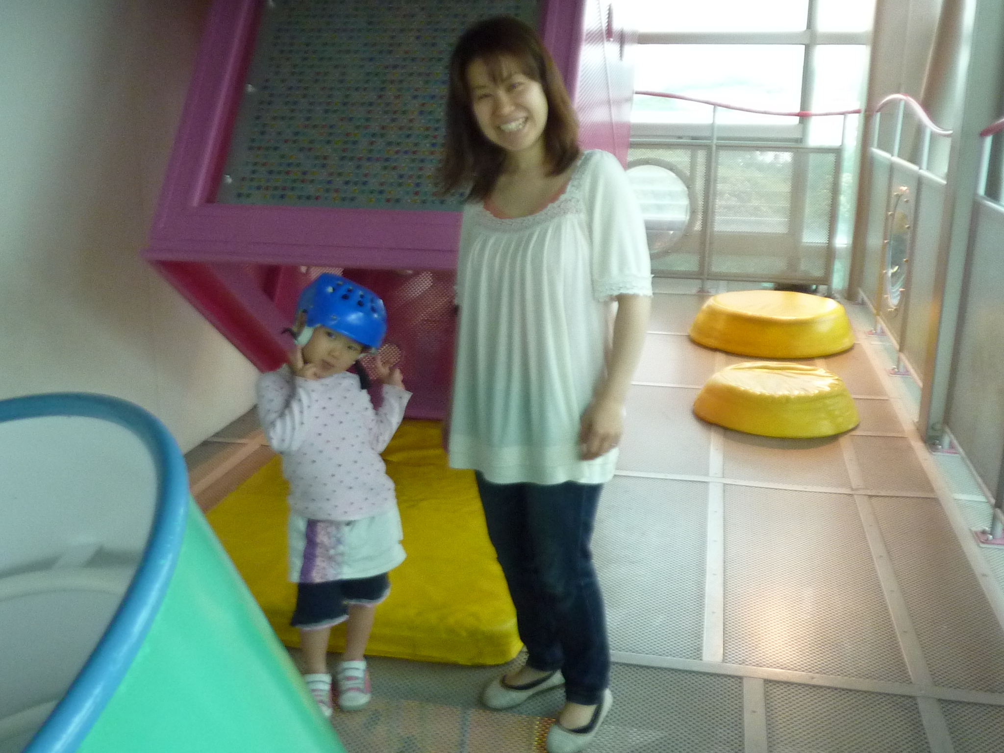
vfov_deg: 40.7
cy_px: 376
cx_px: 502
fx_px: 1015
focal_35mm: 35
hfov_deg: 52.6
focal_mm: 4.1
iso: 320
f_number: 3.3
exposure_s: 1/30
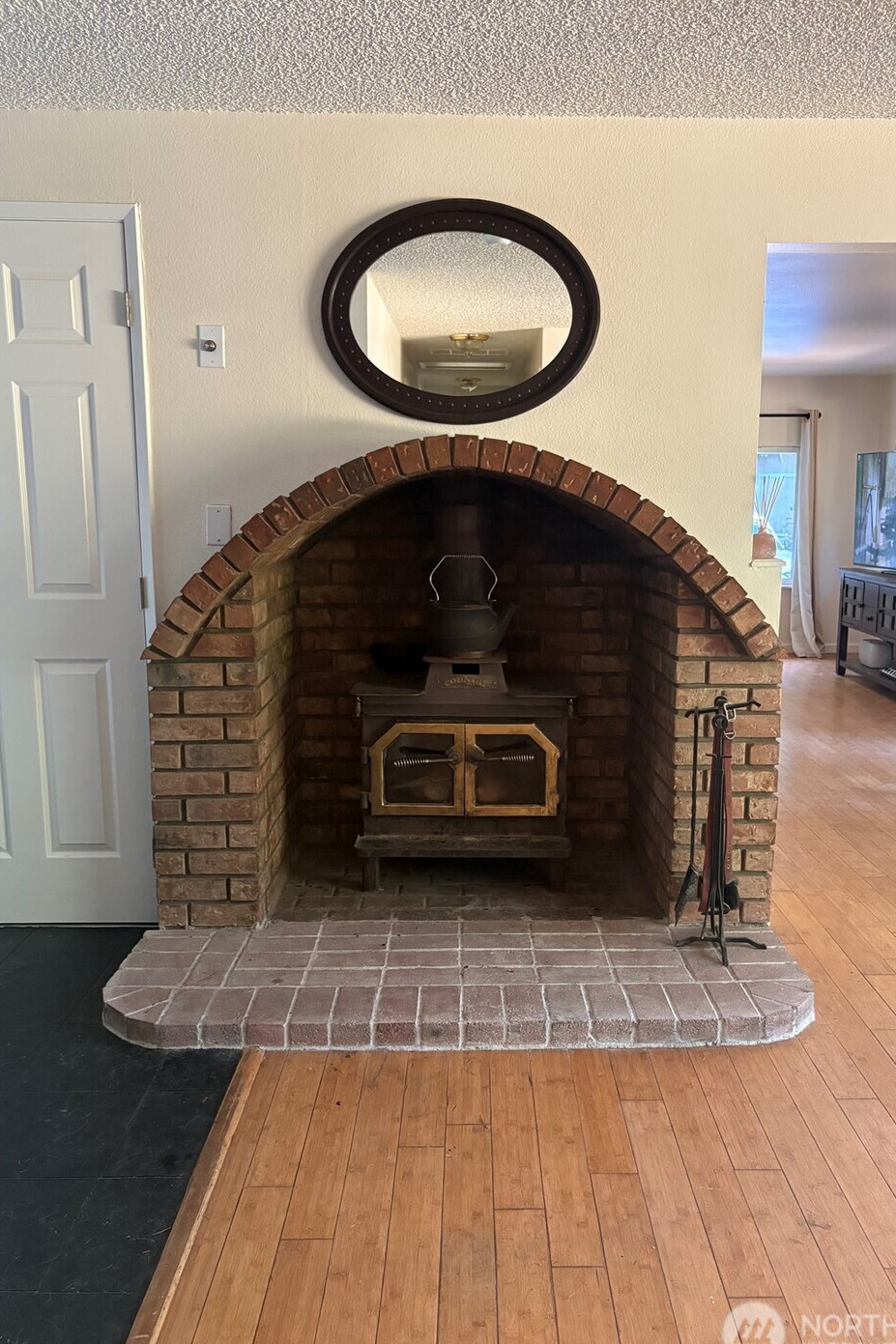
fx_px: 1046
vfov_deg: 65.5
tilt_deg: -9.1
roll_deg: -0.3
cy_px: 682
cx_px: 496
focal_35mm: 28
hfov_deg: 46.3
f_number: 1.6
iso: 500
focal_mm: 5.96
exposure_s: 1/60
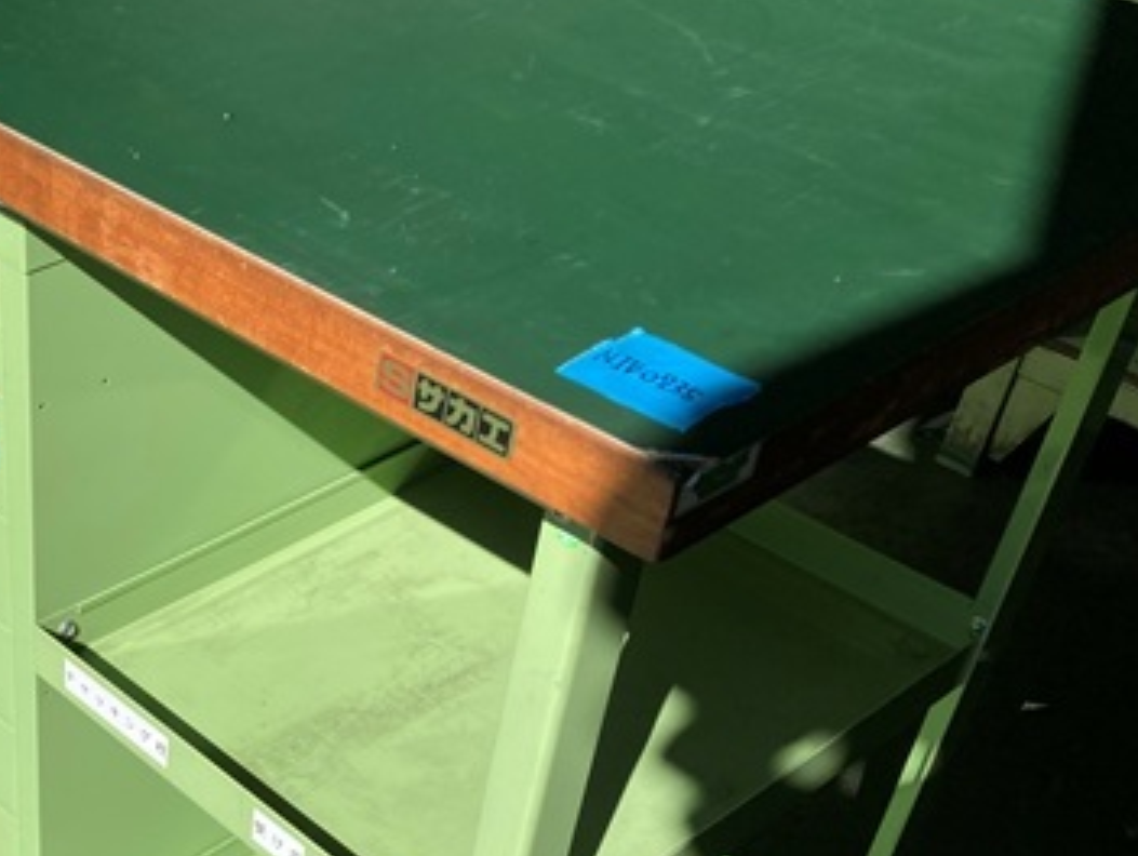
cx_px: 107
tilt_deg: -38.6
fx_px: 1678
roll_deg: -0.9
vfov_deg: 28.0
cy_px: 684
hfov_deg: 35.2
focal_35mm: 51
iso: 20
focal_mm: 3.99
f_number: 1.8
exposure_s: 1/1715
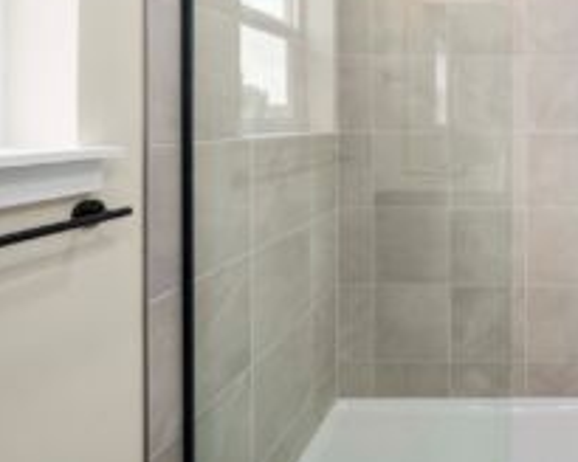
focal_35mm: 22
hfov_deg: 63.5
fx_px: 376
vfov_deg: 59.5
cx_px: 513
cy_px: 111
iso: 125
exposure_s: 1/60
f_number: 8
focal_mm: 12
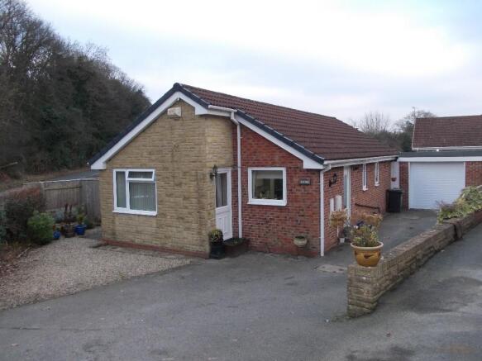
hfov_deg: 63.5
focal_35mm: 28
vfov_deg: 49.7
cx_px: 241
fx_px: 390
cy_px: 180
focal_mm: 4
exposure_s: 1/60
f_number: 2.7
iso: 100
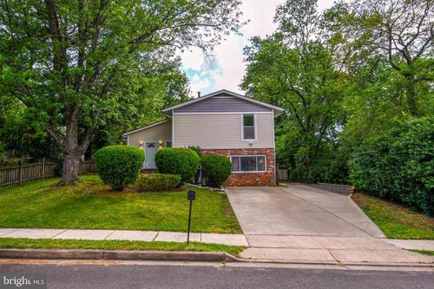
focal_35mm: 22
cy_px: 144
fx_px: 265
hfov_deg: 78.6
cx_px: 217
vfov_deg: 57.2
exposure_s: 1/250
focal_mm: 15
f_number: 8
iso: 180
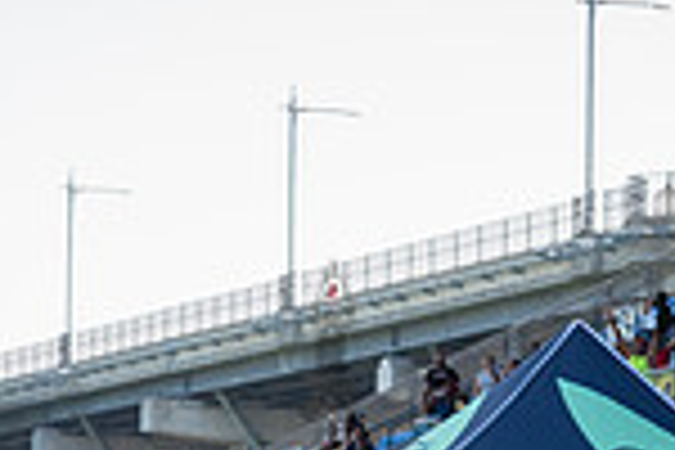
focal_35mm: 294
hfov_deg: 7.0
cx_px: 328
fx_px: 5512
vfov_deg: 4.6
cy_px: 772
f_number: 5.6
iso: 400
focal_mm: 70
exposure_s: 1/500
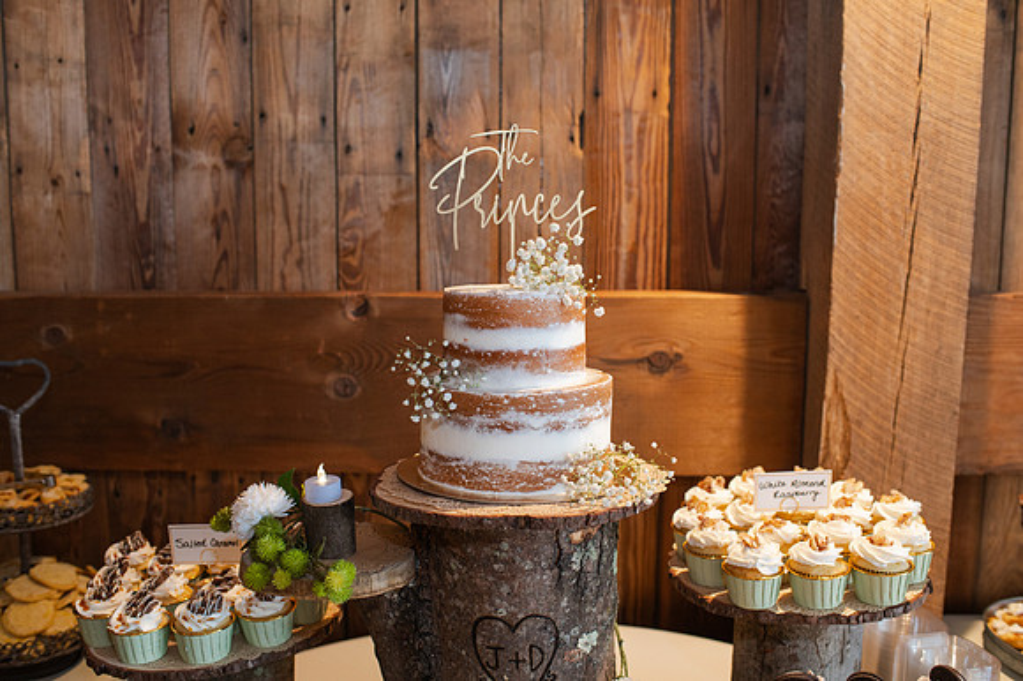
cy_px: 340
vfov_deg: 37.8
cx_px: 512
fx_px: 994
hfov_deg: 54.5
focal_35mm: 35
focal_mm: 35
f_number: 3.5
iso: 2200
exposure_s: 1/200
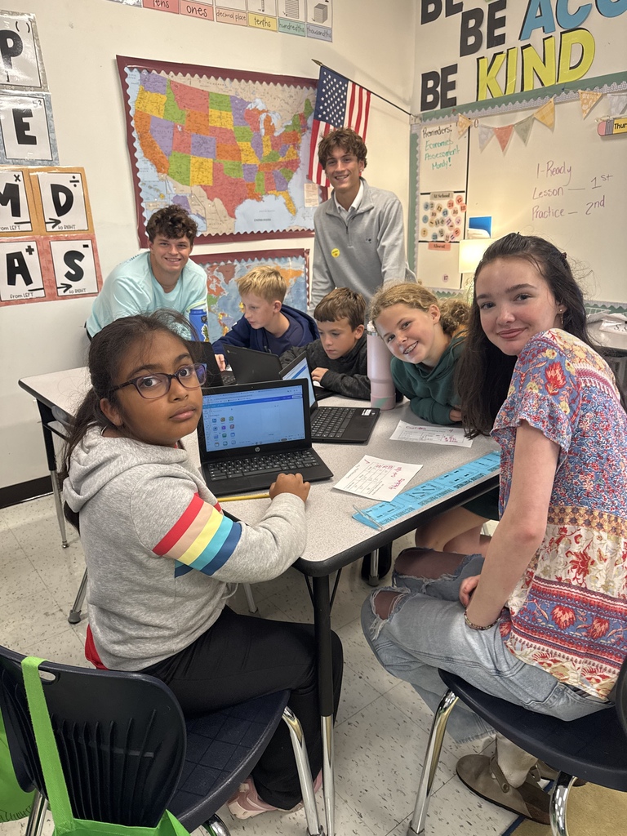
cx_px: 314
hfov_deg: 56.8
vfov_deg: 71.6
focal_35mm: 24
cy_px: 418
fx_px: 580
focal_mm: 6.76
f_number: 1.78
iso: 250
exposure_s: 1/60
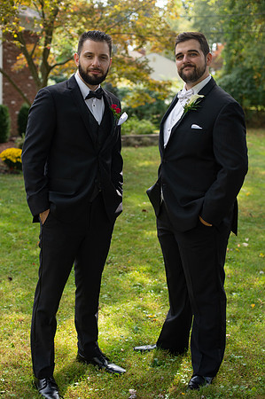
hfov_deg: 26.9
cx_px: 132
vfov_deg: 39.6
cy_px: 200
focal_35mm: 50
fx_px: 553
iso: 400
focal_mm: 50
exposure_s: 1/1250
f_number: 3.2
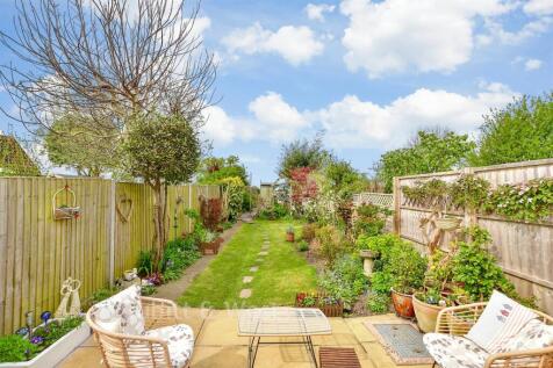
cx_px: 276
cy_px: 184
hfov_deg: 100.4
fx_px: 230
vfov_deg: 77.3
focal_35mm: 15
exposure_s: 1/250
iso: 250
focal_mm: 10
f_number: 8
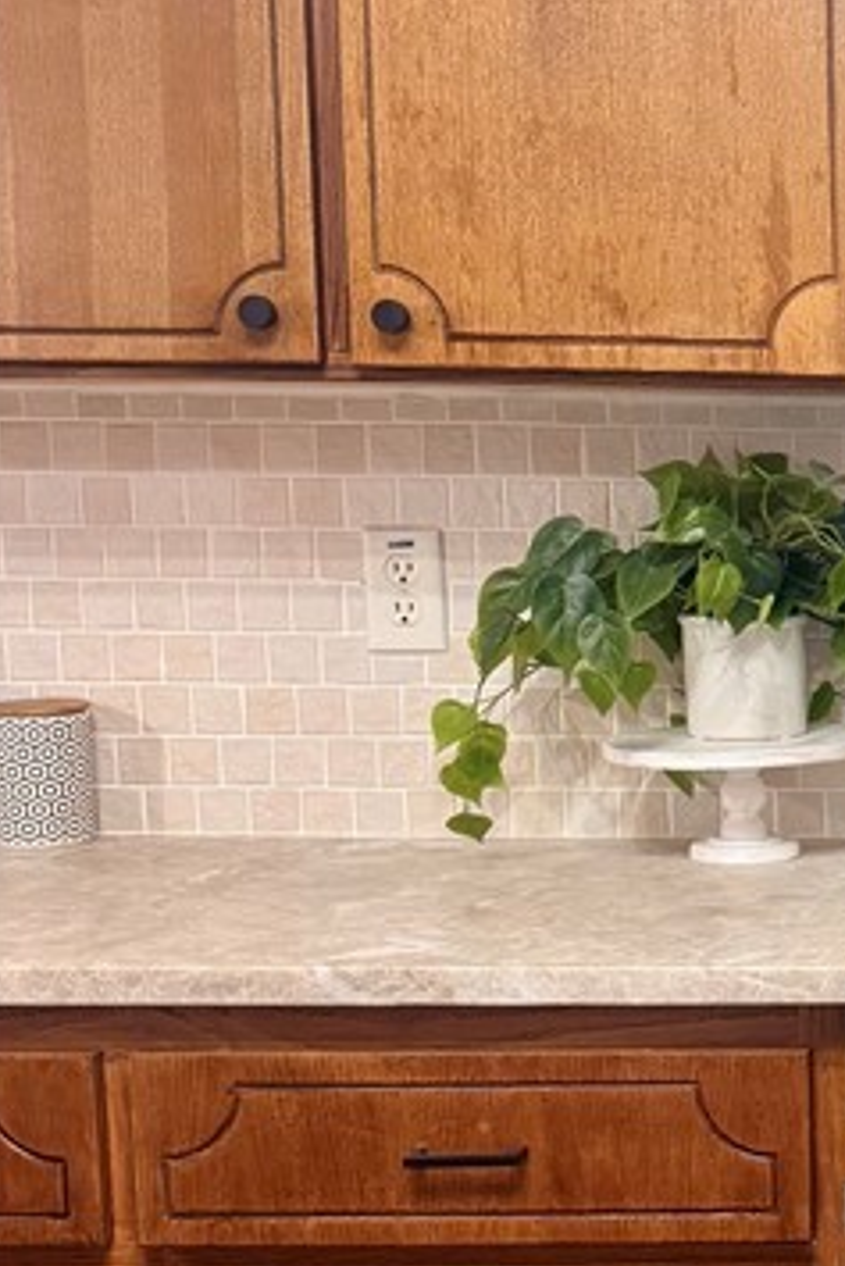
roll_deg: +0.3
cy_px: 792
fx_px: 2532
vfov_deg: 28.0
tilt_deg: -7.6
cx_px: 1355
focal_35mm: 72
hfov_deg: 16.8
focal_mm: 6.76
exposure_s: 1/60
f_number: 1.78
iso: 250
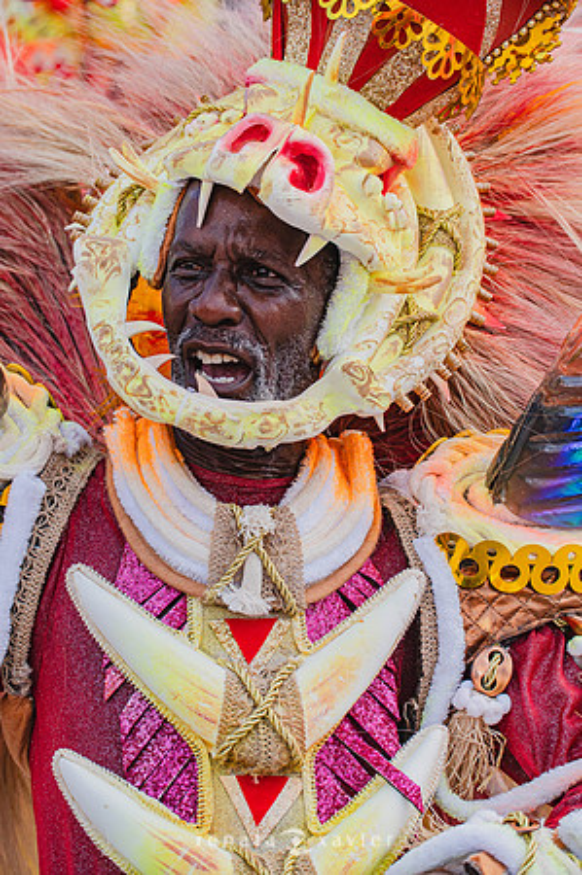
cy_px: 438
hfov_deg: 19.4
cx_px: 291
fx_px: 1701
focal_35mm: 70
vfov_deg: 28.9
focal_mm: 70
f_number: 5.6
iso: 640
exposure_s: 1/1600
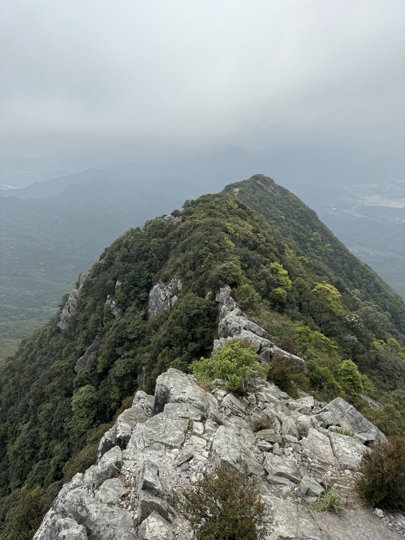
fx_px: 374
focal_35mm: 24
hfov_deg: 56.9
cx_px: 202
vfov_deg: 71.6
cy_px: 270
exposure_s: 1/6410
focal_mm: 6.86
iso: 80
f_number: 1.78
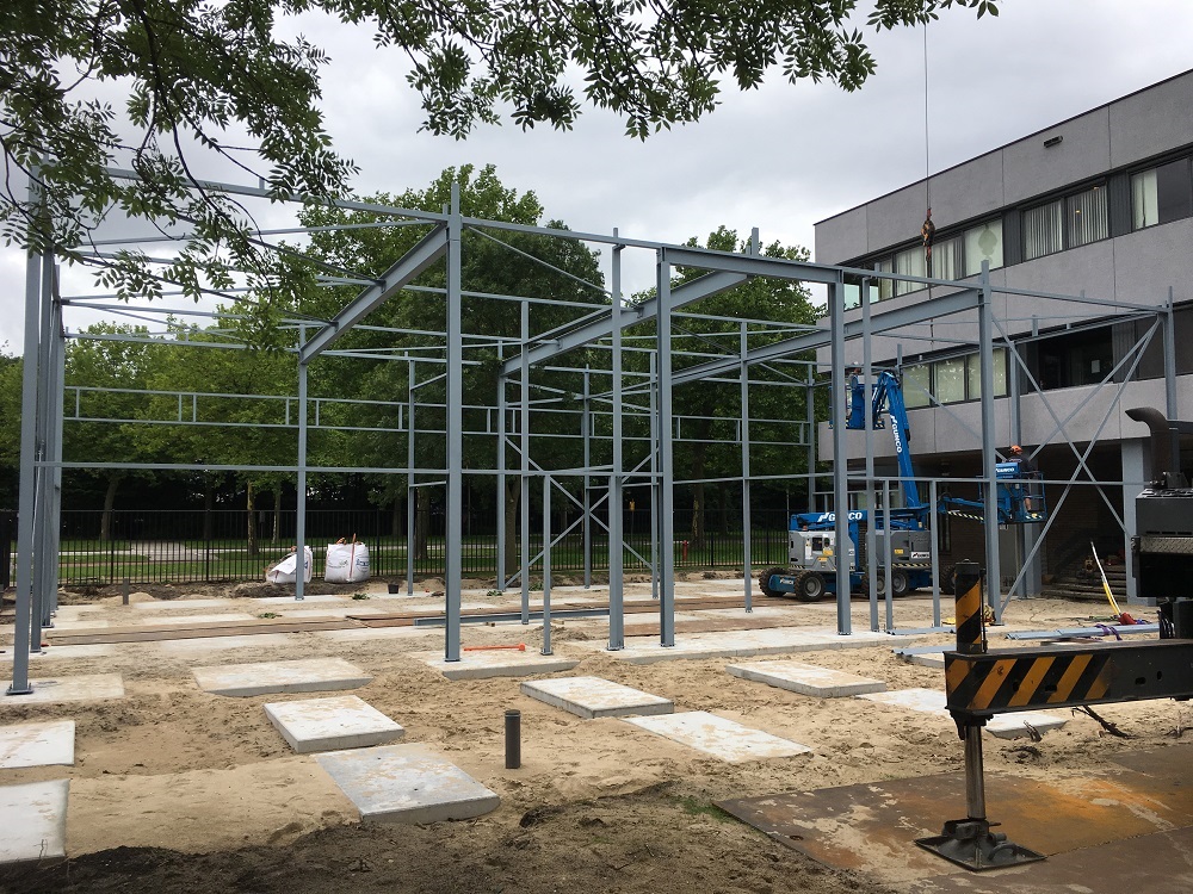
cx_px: 596
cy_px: 447
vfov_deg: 48.2
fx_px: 999
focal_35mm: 29
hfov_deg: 61.7
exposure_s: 1/561
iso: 25
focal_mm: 4.15
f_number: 2.2
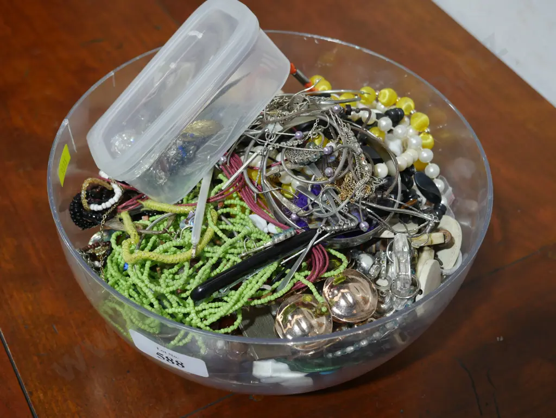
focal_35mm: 52
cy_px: 209
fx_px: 836
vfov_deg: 28.1
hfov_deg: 36.8
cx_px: 278
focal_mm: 26
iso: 640
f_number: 5.3
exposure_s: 1/60
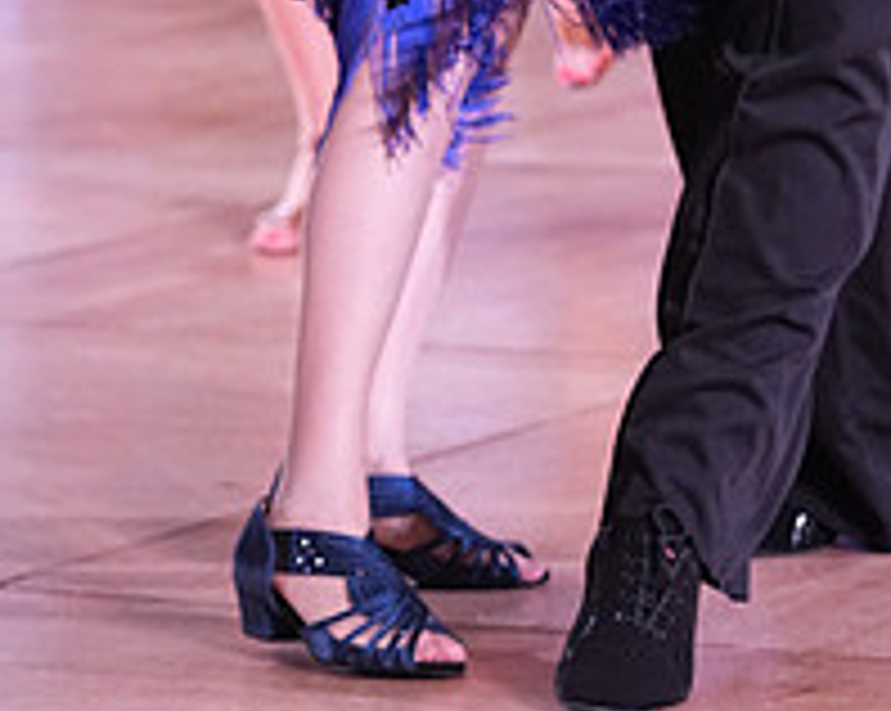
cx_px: 628
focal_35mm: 270
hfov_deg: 7.2
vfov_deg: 5.7
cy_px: -446
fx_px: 7113
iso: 3200
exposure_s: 1/400
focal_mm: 98
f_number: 4.5
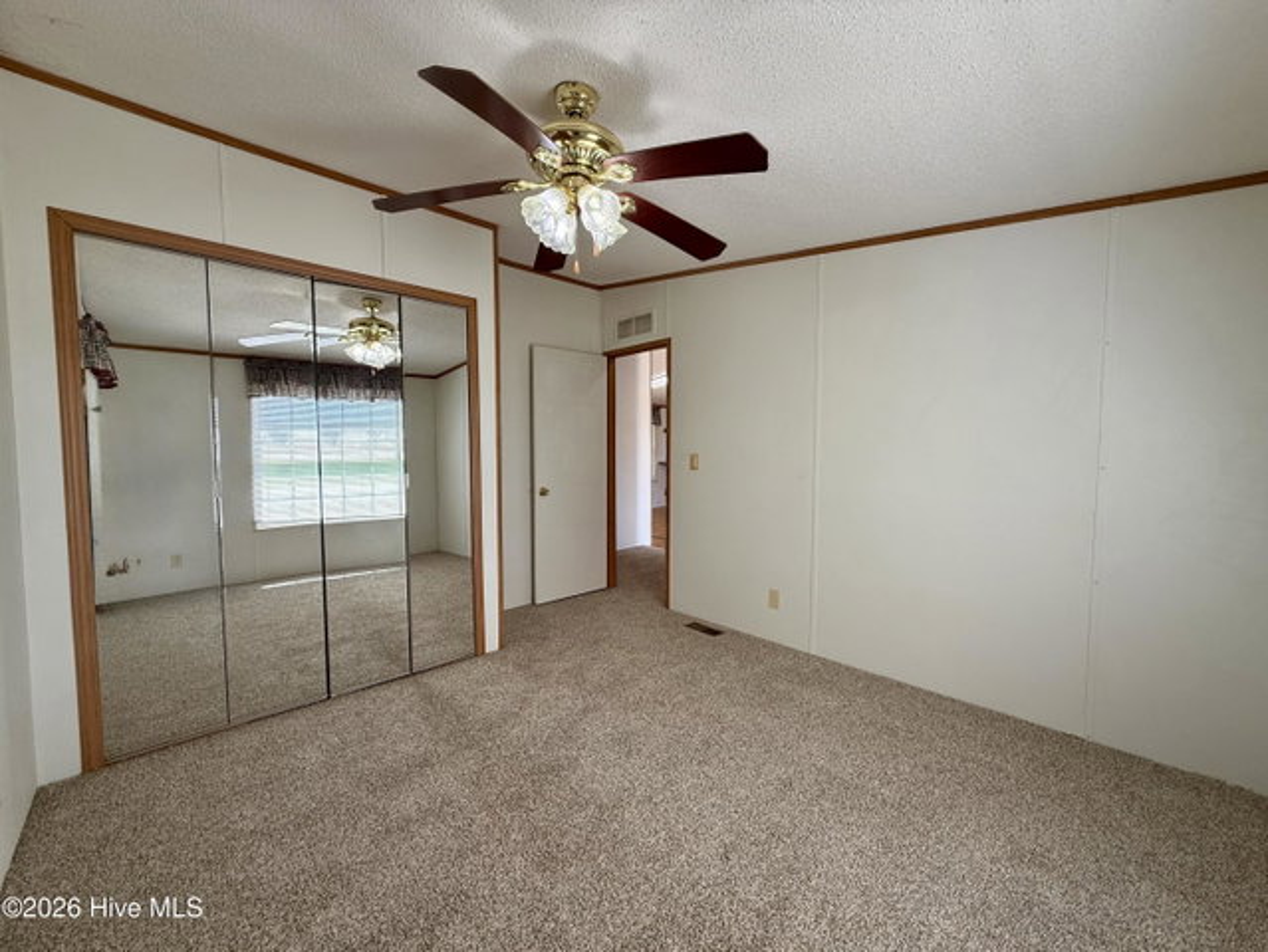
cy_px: 476
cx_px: 634
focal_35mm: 14
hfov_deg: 102.0
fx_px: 513
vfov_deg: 85.7
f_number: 2.2
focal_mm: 2.22
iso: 100
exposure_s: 1/99
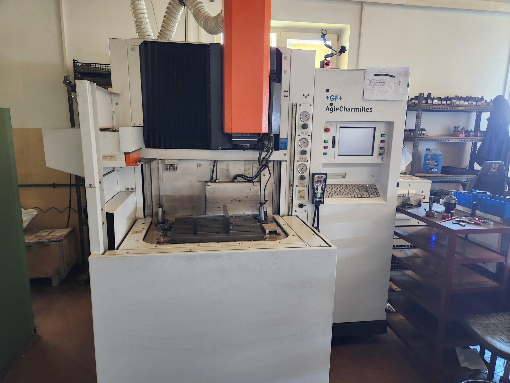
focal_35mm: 23
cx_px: 255
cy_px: 192
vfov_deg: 58.9
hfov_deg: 73.9
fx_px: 339
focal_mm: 5.4
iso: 500
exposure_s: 1/25
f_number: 1.8
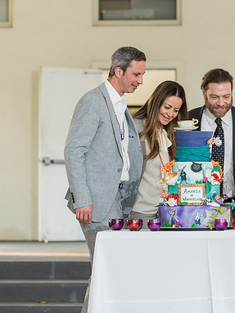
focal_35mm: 185
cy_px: 148
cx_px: 206
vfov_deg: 10.7
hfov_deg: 8.0
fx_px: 1675
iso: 1000
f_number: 3.5
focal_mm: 116
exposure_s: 1/160
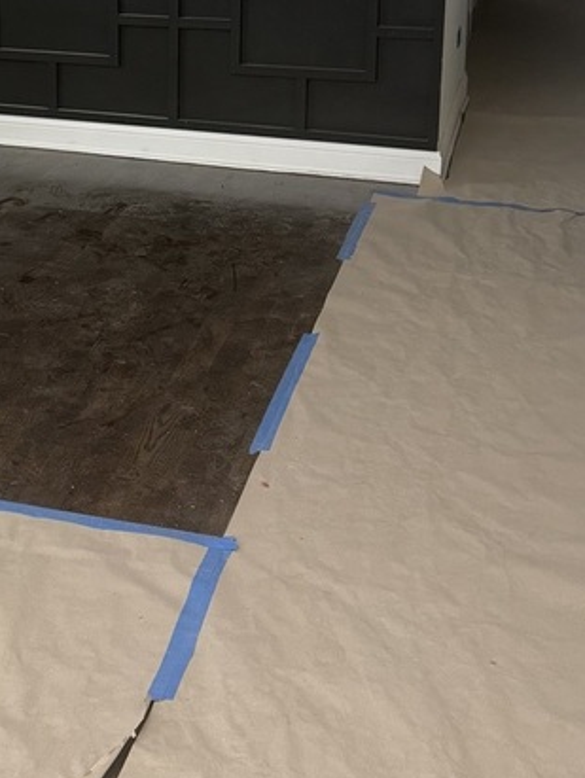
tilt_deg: -13.7
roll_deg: -0.6
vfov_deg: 29.6
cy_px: 98
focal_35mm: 63
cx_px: 144
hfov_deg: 23.1
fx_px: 1417
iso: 200
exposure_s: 1/120
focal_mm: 6.76
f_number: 1.78
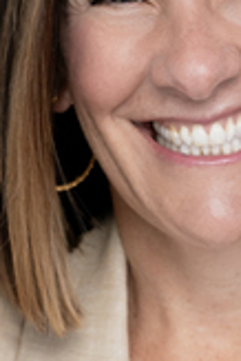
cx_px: 214
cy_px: 357
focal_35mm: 312
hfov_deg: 4.4
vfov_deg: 6.6
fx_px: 3126
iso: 640
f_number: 4
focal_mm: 85
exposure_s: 1/200
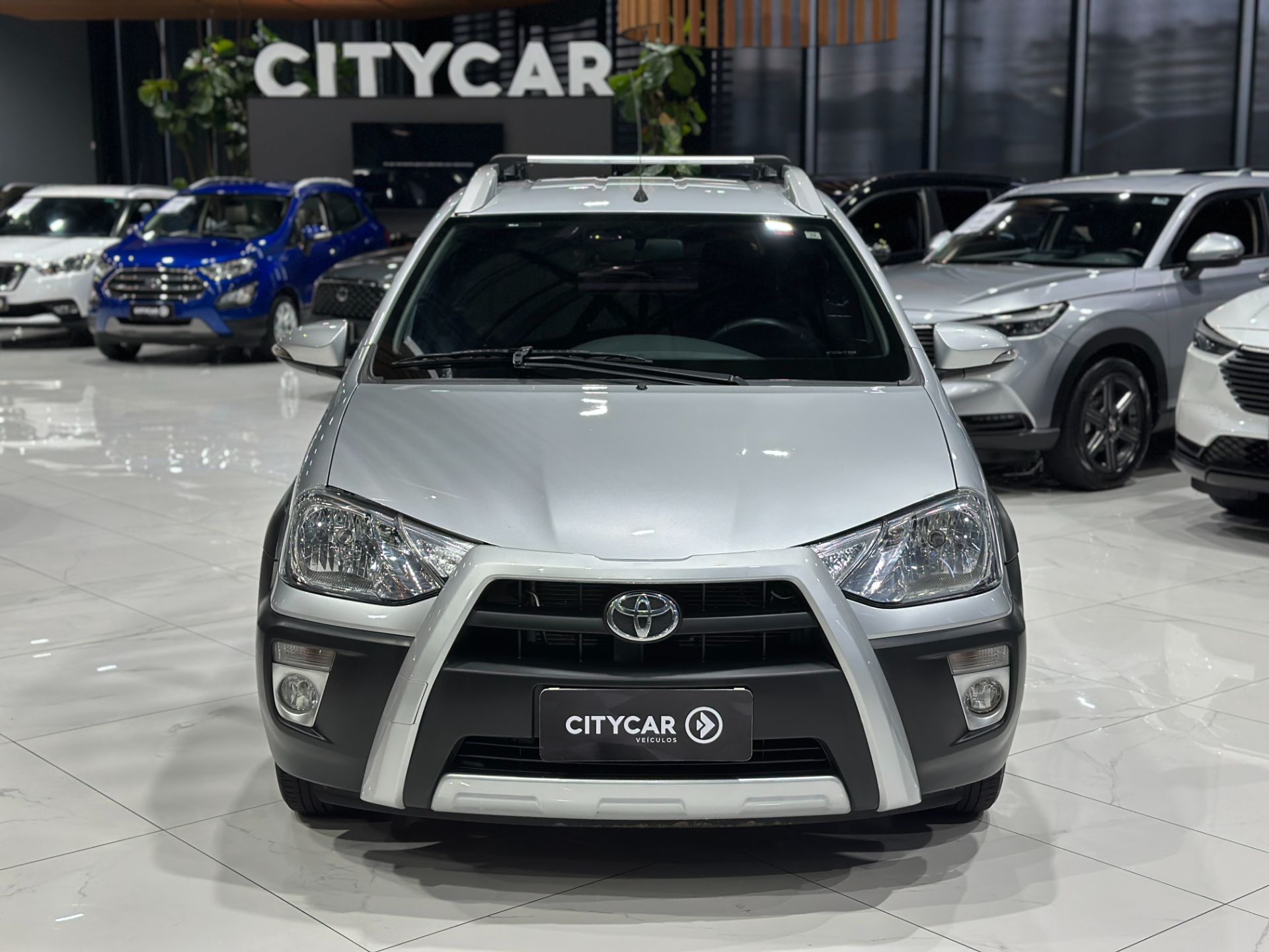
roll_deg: -0.1
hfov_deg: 39.7
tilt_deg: -9.3
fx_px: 1760
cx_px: 634
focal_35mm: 48
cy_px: 476
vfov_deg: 30.3
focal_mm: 6.86
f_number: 1.78
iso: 160
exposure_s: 1/120
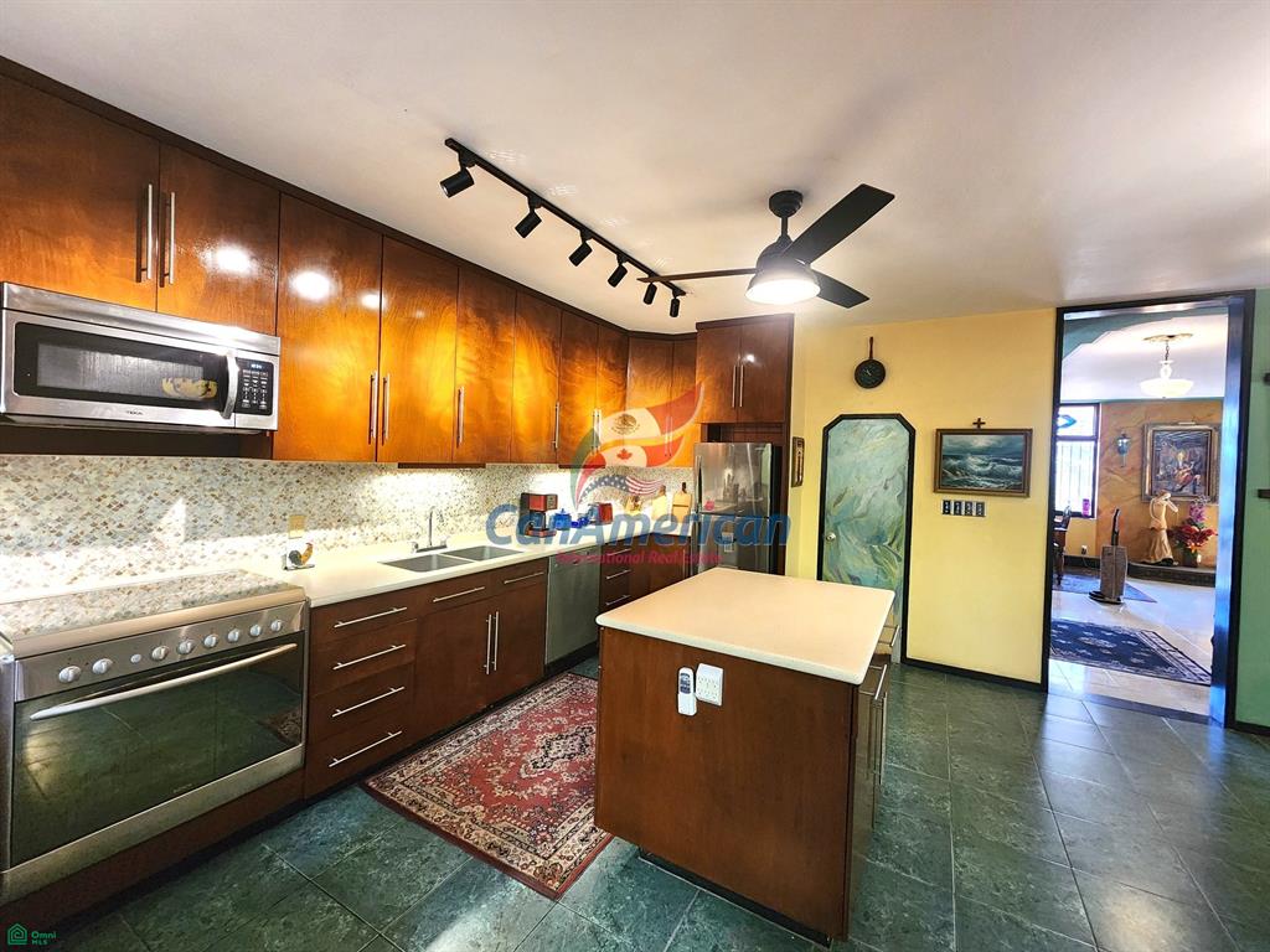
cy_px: 476
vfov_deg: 89.9
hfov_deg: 106.2
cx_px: 635
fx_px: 477
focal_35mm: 13
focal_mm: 2.2
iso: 400
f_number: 2.2
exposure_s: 1/60
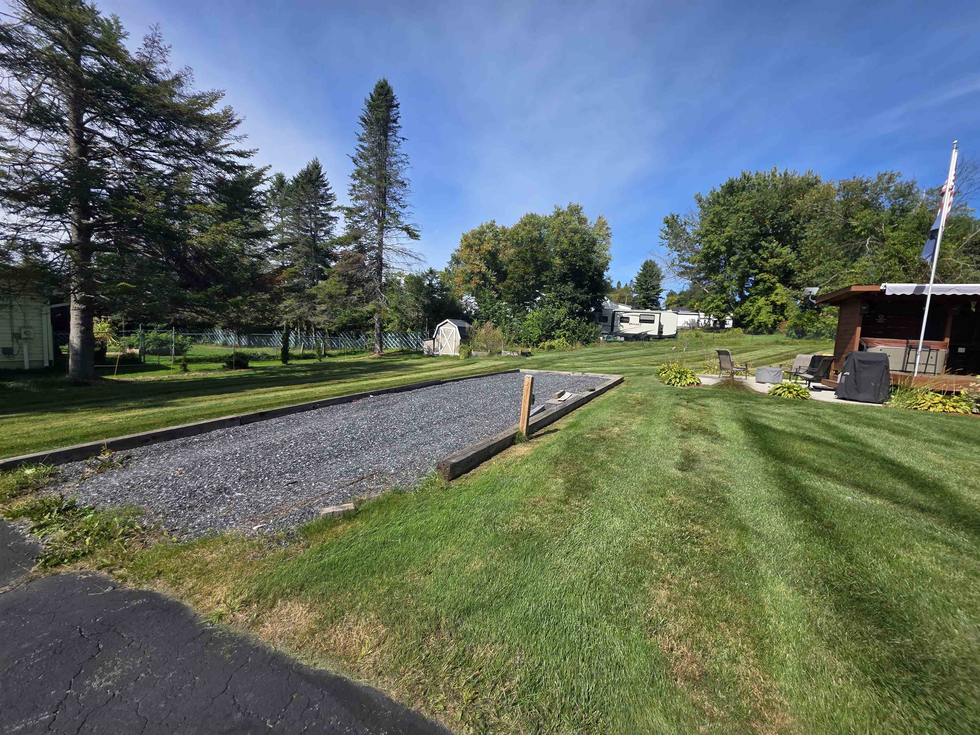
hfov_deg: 106.2
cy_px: 368
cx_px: 490
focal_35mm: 13
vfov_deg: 89.9
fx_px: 368
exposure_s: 1/1834
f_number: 1.9
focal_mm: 2.2
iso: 40
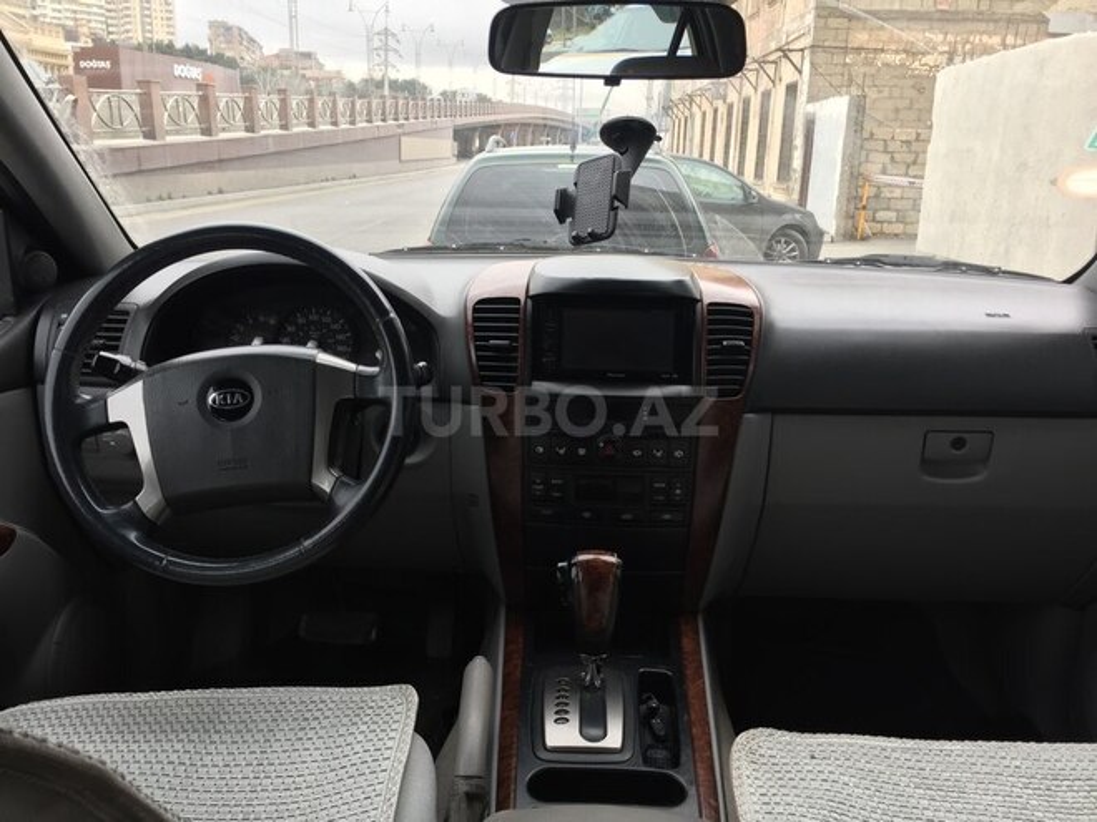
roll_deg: -1.6
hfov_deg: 61.7
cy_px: 411
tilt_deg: -14.7
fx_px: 919
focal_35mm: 29
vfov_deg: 48.2
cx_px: 548
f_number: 2.2
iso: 32
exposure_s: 1/100
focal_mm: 4.15
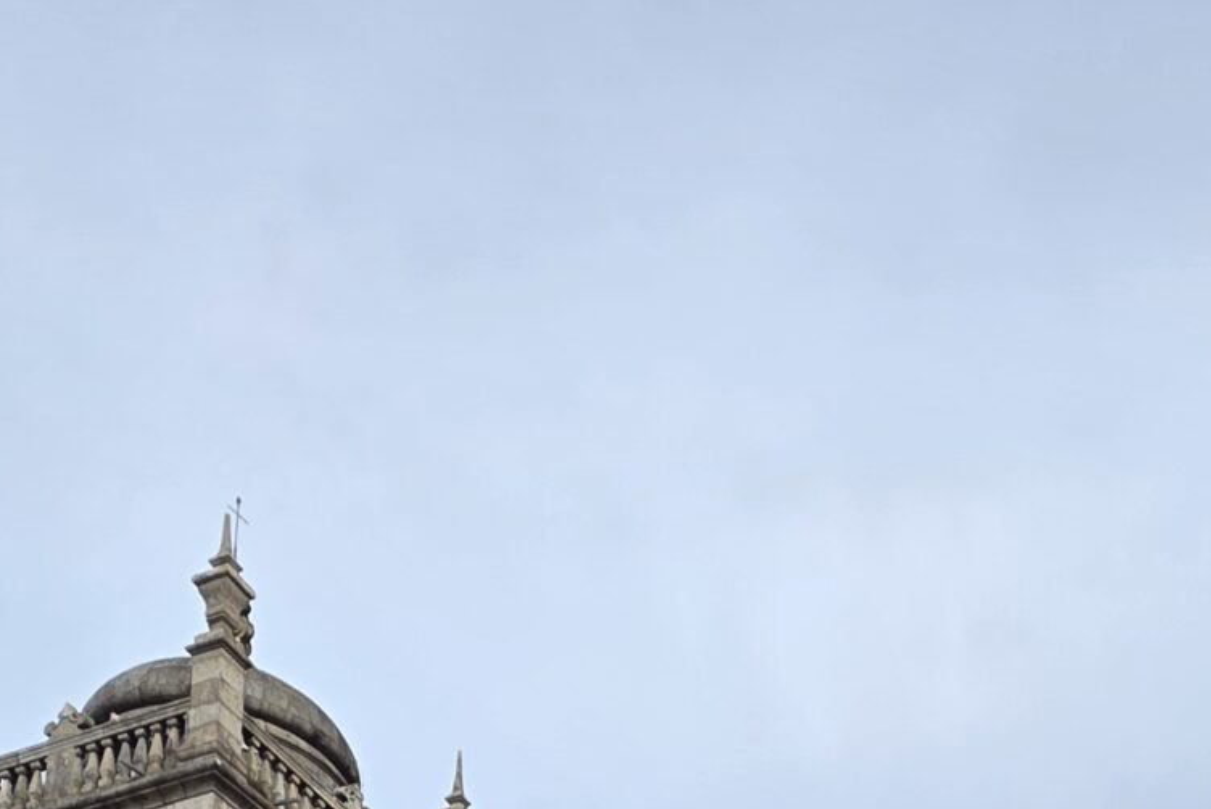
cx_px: 760
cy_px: 1417
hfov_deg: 42.4
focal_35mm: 46
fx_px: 1548
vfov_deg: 21.0
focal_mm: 2.2
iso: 40
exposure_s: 1/2327
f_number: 1.9
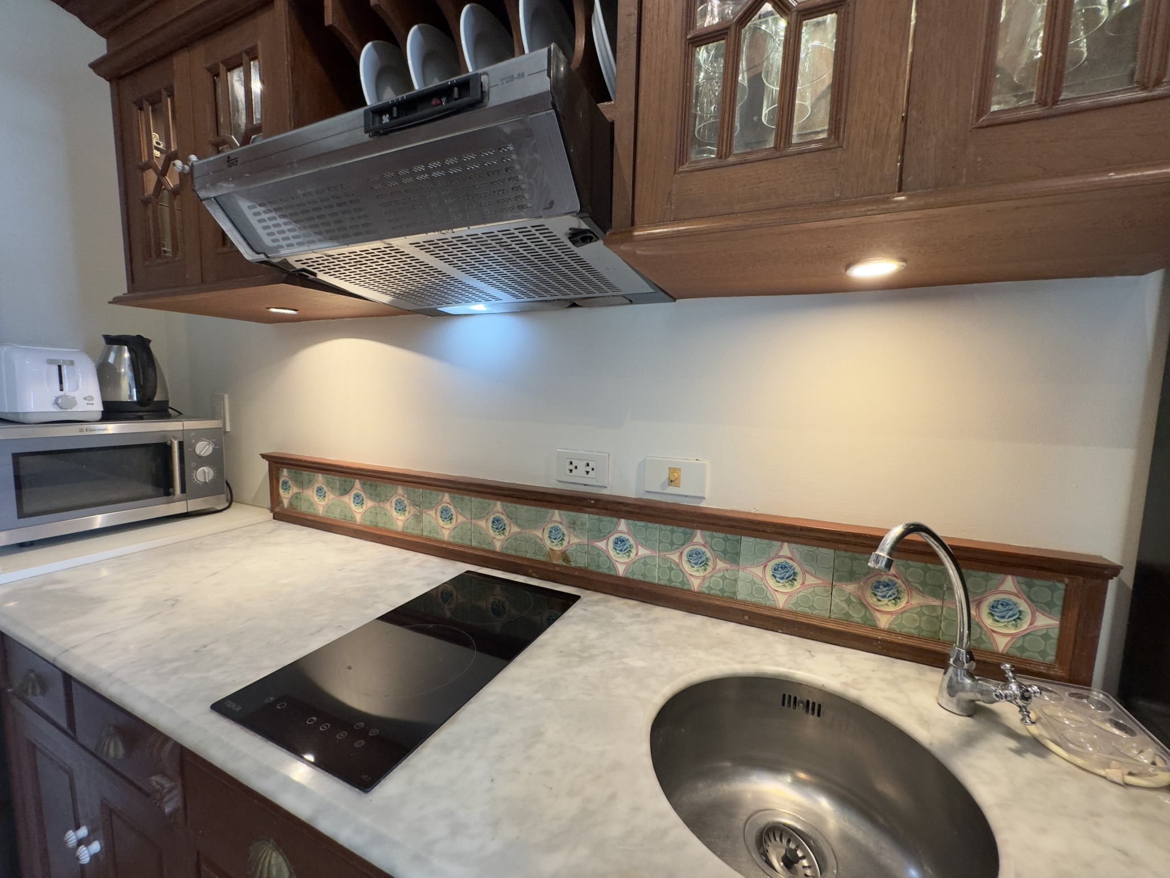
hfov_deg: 102.1
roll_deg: -1.5
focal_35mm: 14
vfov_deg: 85.7
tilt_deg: -6.0
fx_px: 473
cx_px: 585
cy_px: 439
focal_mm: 2.22
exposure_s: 1/50
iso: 160
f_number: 2.2
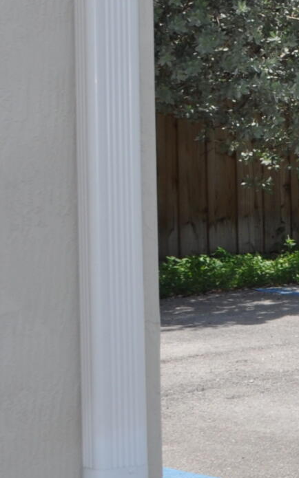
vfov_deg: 14.3
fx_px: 1892
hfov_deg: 7.6
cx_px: 989
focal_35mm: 145
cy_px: 60
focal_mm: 22
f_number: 13
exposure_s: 1/200
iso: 200
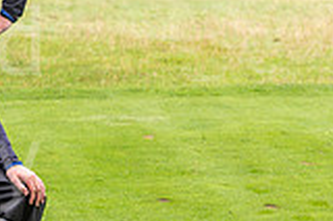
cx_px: -223
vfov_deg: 4.8
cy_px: 60
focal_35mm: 283
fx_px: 2613
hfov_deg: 7.1
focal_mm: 78
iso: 200
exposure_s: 1/125
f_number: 5.6
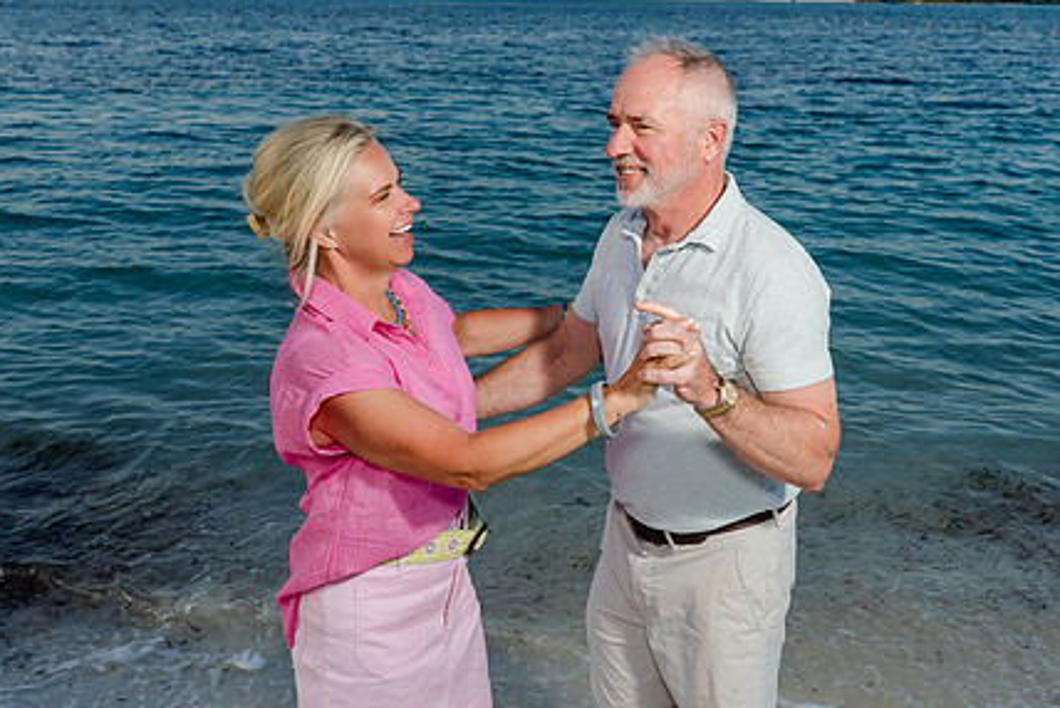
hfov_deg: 46.0
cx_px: 651
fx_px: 1237
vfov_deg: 31.8
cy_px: 276
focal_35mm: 42
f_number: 5.6
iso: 100
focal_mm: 31
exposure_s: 1/250
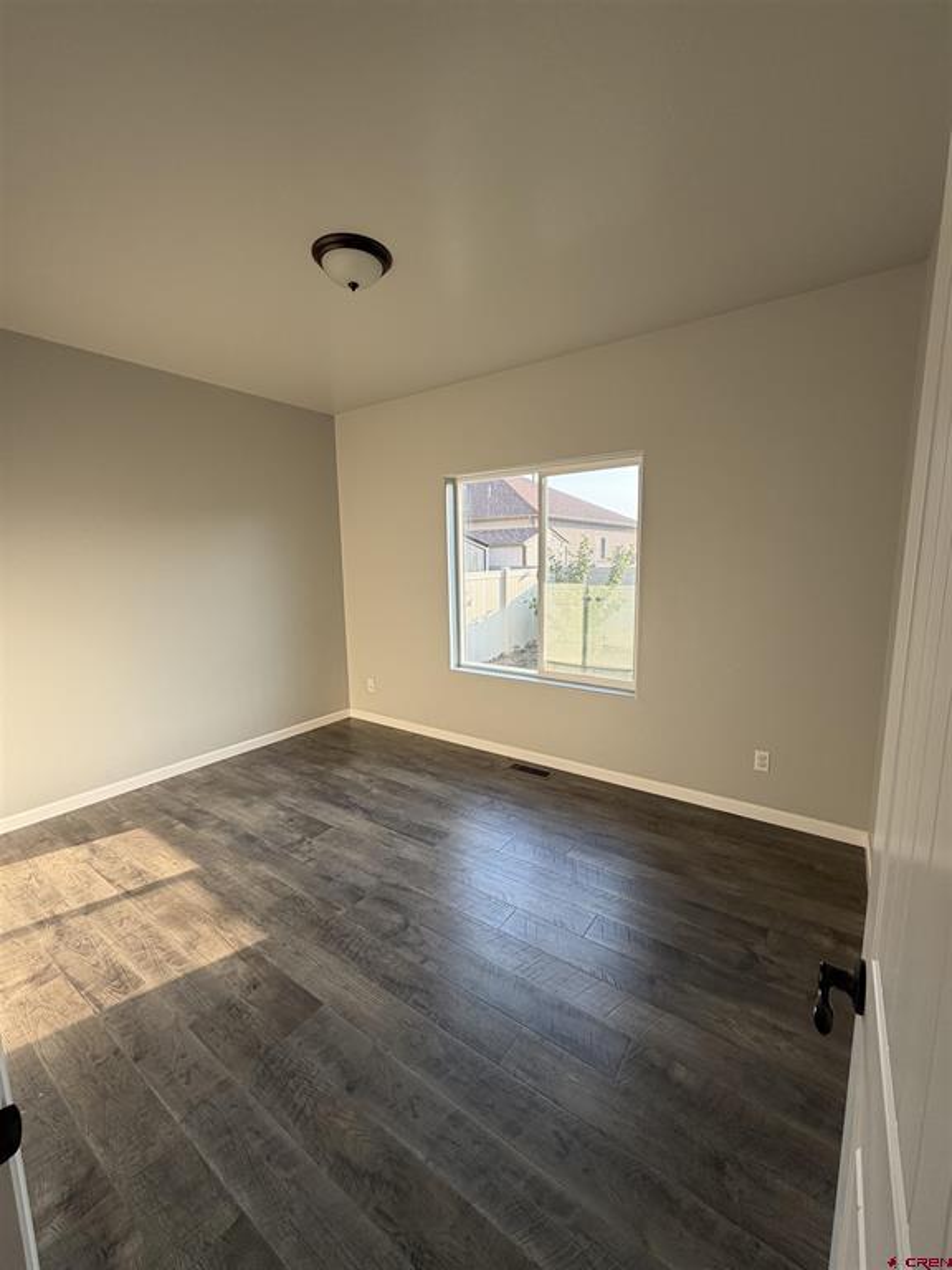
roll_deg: +1.0
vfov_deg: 102.1
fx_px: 513
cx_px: 476
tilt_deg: -8.4
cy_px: 635
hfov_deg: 85.7
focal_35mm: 14
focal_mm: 2.22
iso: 64
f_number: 2.2
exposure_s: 1/121
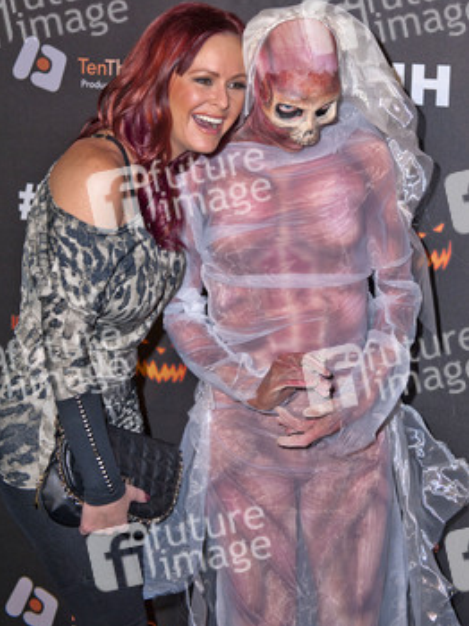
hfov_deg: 26.5
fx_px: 995
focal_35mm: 55
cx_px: 232
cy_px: 281
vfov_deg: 34.9
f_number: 4.5
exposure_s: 1/400
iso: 400
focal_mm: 50
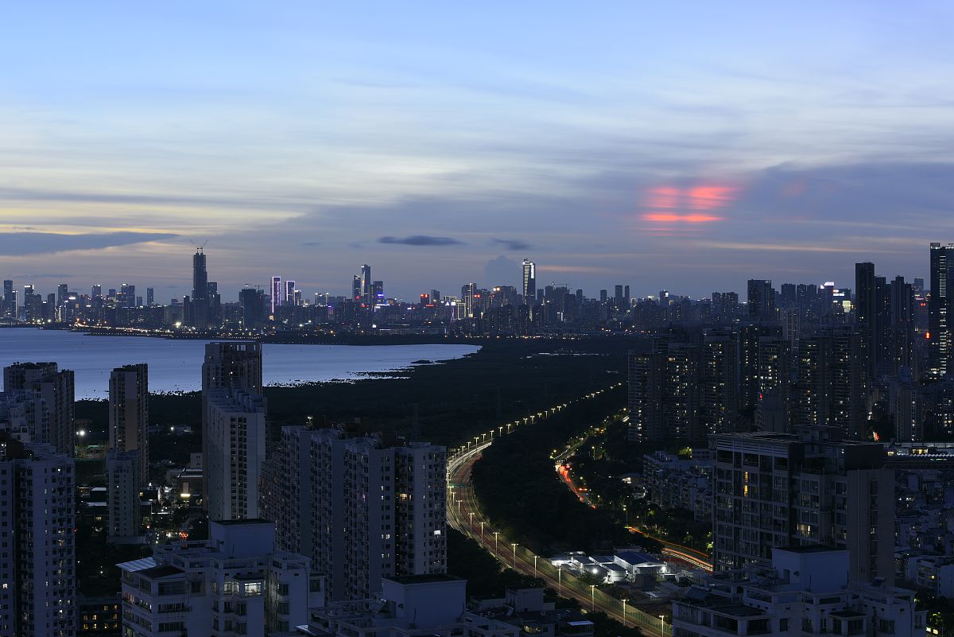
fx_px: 1856
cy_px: 318
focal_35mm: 70
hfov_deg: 28.8
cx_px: 477
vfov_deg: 19.5
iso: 125
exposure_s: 30
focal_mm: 70
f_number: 9
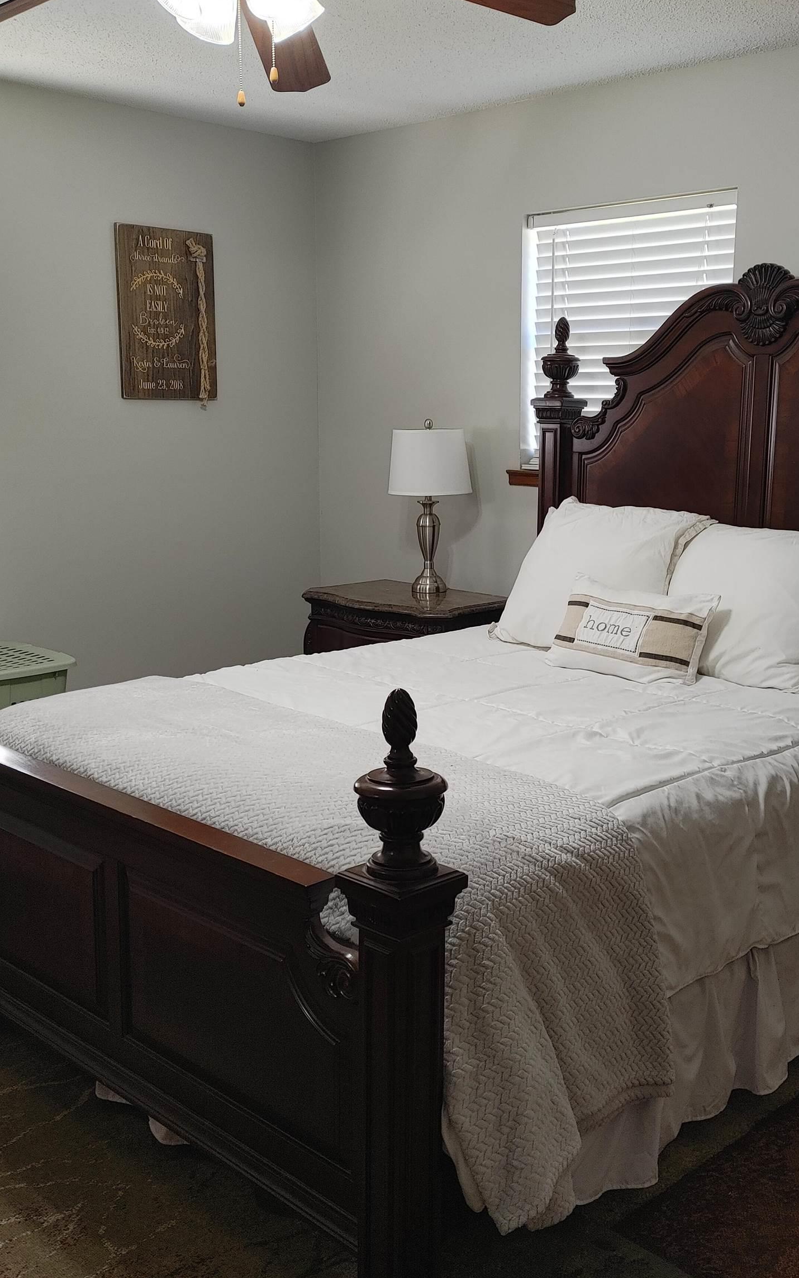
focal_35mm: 37
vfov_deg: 52.7
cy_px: 640
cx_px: 482
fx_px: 1289
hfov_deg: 34.3
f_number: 1.8
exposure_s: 1/40
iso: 100
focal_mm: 5.58
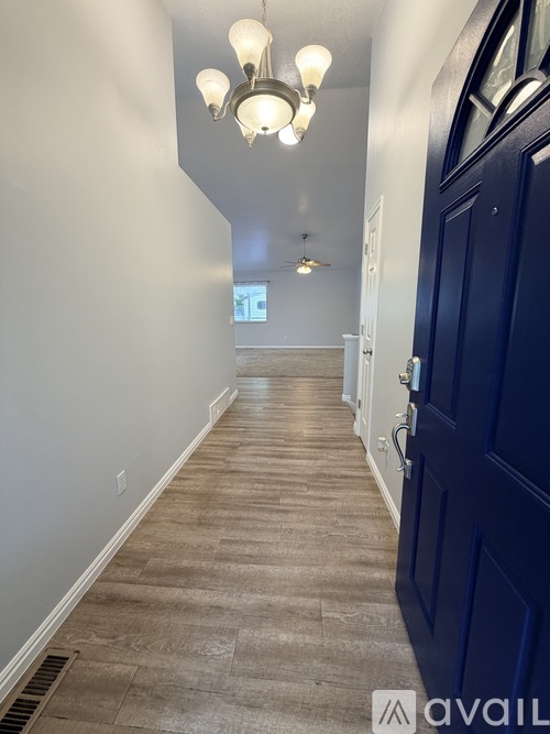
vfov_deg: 102.1
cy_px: 367
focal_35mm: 14
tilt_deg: -9.5
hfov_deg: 85.7
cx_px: 275
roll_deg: +0.5
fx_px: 297
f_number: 2.2
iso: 200
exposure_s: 1/120
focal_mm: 2.22
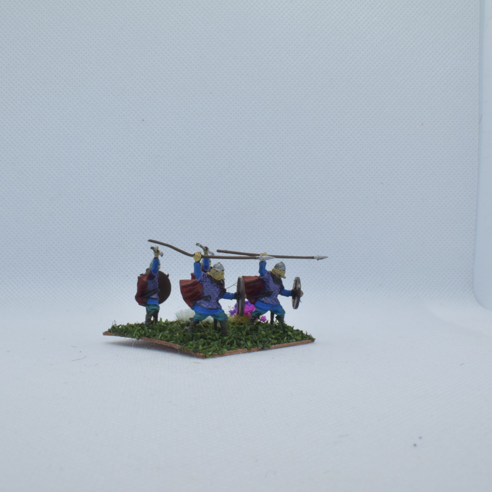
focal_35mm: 45
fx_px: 718
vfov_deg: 37.8
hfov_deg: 37.8
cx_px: 212
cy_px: 247
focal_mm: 23
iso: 800
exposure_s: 1/60
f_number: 25
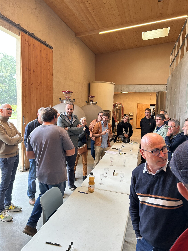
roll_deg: -1.0
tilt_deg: -5.2
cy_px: 126
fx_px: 188
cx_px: 94
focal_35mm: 26
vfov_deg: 67.3
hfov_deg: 53.1
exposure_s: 1/65
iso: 125
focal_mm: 5.7
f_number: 1.5
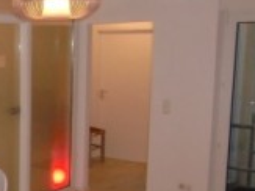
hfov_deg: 30.1
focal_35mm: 59
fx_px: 434
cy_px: 105
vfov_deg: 24.8
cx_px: -8
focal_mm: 4.3
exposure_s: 1/60
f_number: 3.2
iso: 400
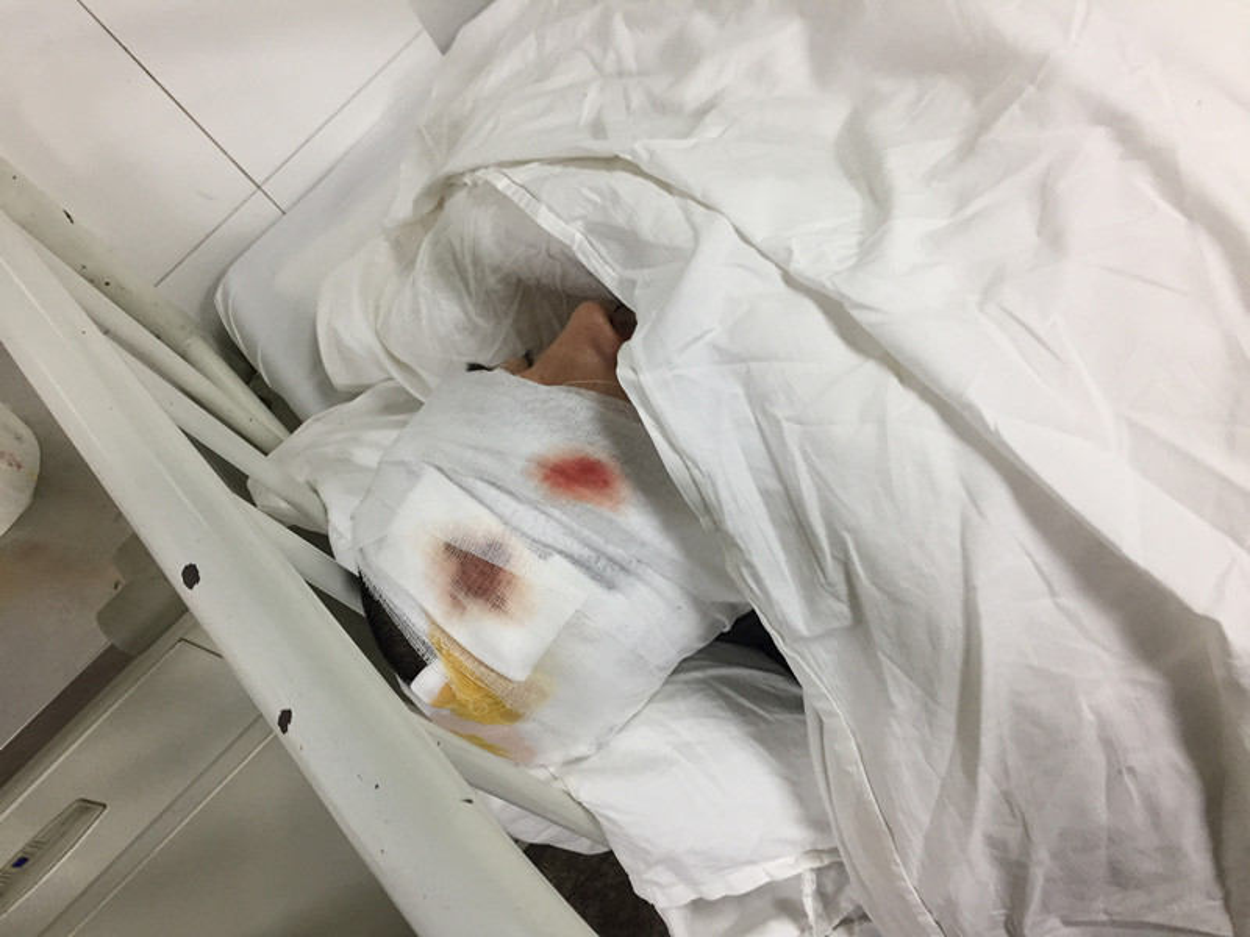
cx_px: 625
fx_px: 1047
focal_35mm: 29
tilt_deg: -56.5
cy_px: 468
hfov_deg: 61.7
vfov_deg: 48.2
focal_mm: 4.15
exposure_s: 1/33
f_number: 2.2
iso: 125
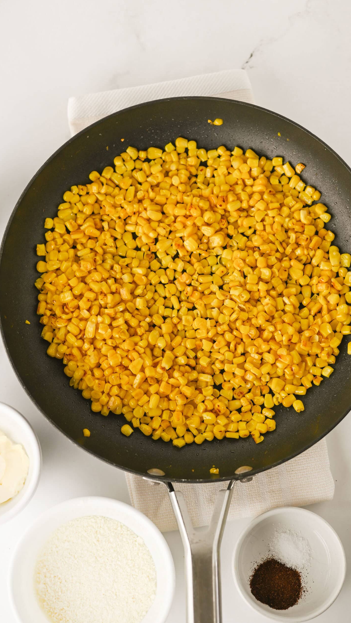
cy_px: 315
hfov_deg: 22.6
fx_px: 877
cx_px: 184
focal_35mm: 53
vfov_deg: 39.2
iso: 160
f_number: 4.5
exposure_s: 1/100
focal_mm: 50
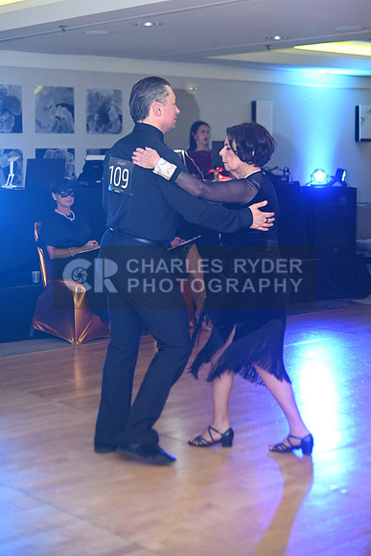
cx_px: 186
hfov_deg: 20.9
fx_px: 1004
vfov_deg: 31.0
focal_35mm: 65
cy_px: 278
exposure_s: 1/200
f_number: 5
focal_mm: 65
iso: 5000
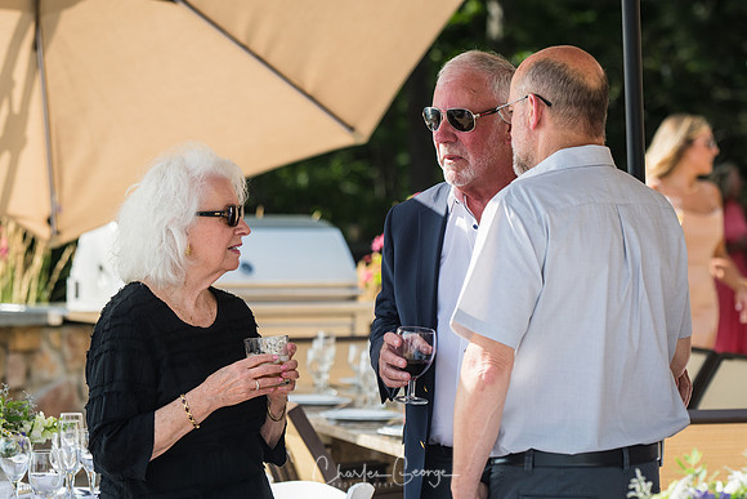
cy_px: 250
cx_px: 374
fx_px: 3736
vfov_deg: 7.6
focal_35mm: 180
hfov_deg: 11.4
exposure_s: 1/800
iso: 200
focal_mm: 120
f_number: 4
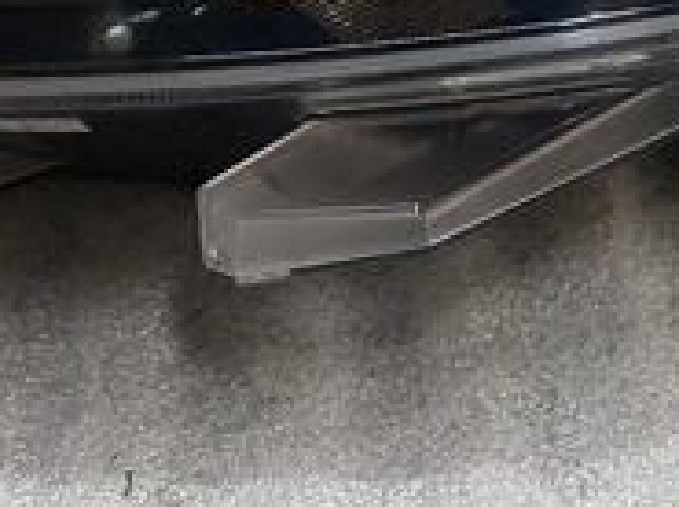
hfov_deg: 21.7
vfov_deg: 15.4
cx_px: 495
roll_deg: -1.9
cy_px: -193
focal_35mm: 90
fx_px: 1762
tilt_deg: -34.3
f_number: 1.8
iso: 250
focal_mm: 4.25
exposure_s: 1/60
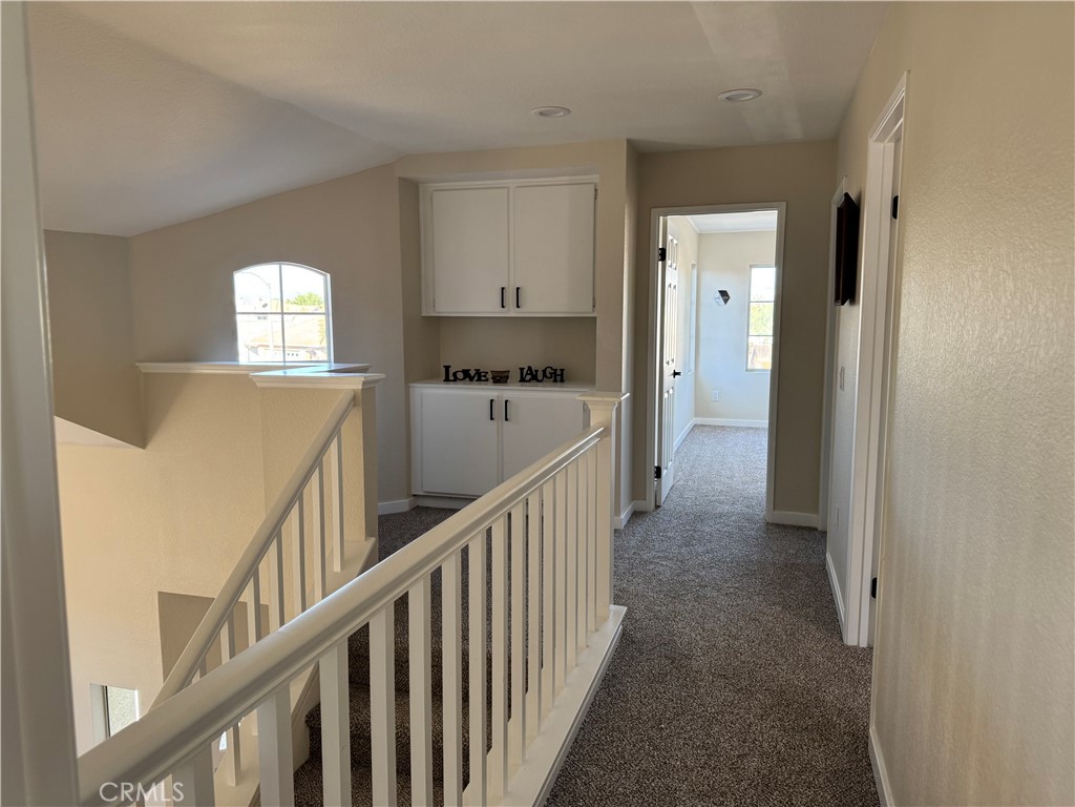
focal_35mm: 24
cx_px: 538
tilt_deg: -6.5
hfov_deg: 71.6
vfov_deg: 56.8
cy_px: 404
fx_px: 745
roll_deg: +0.3
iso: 125
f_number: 1.78
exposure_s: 1/121
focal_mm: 6.76
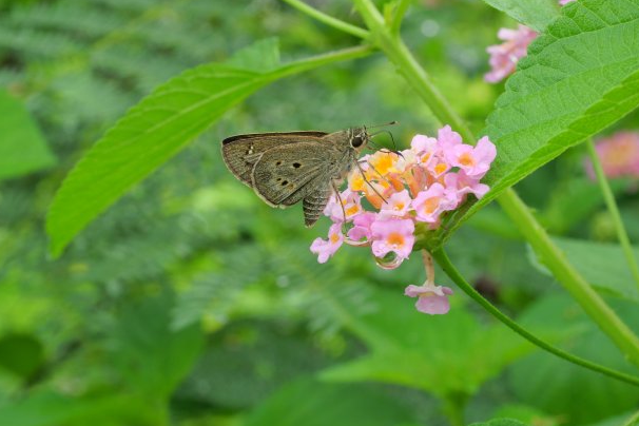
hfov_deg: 24.2
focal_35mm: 84
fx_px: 1491
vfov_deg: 16.3
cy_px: 219
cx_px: 318
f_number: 10
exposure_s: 1/100
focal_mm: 40
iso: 400
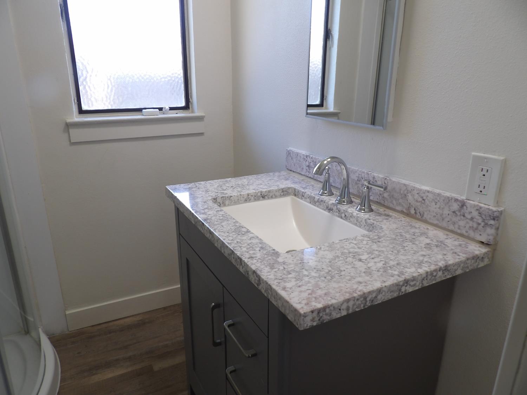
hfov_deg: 71.6
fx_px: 365
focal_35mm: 24
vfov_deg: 56.8
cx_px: 264
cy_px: 198
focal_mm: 4.3
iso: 100
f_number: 2.8
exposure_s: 1/38
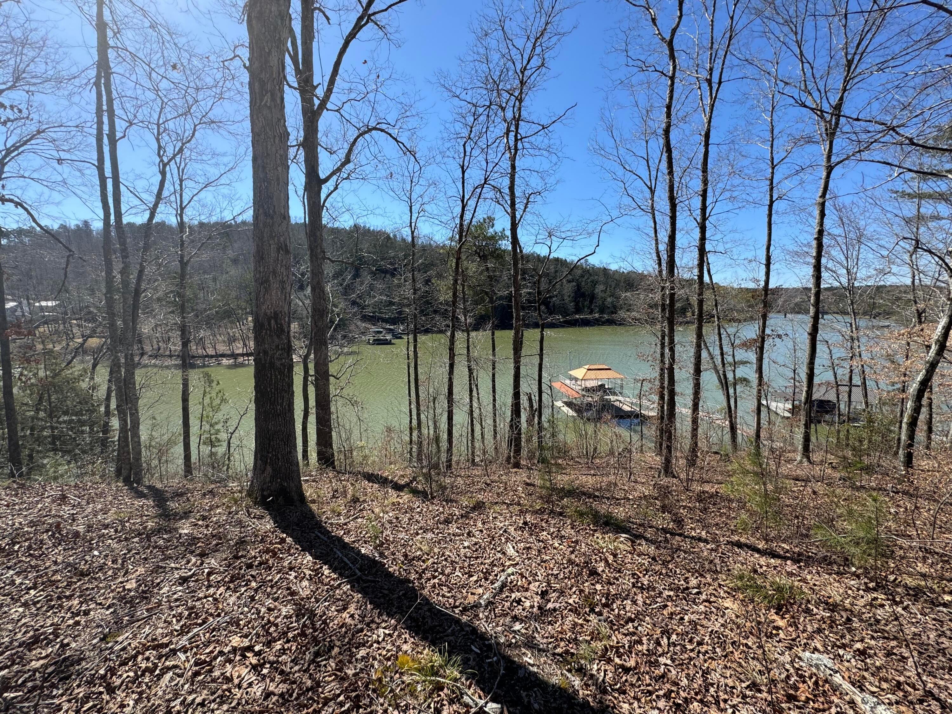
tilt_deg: -7.2
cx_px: 476
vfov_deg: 85.7
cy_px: 357
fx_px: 385
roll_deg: -0.4
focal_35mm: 14
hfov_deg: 102.1
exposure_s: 1/1178
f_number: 2.2
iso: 50
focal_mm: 2.22
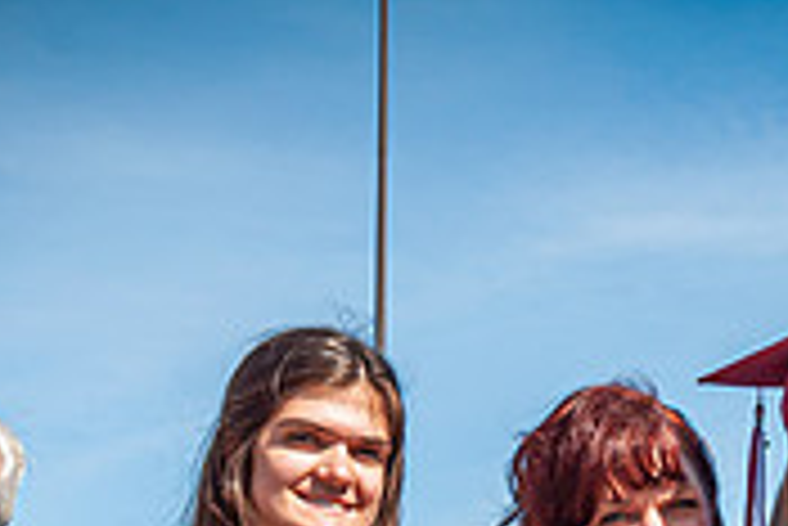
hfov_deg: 18.5
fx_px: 2388
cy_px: 825
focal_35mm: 109
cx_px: 657
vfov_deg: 11.9
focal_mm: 22
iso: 200
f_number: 9
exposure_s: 1/320
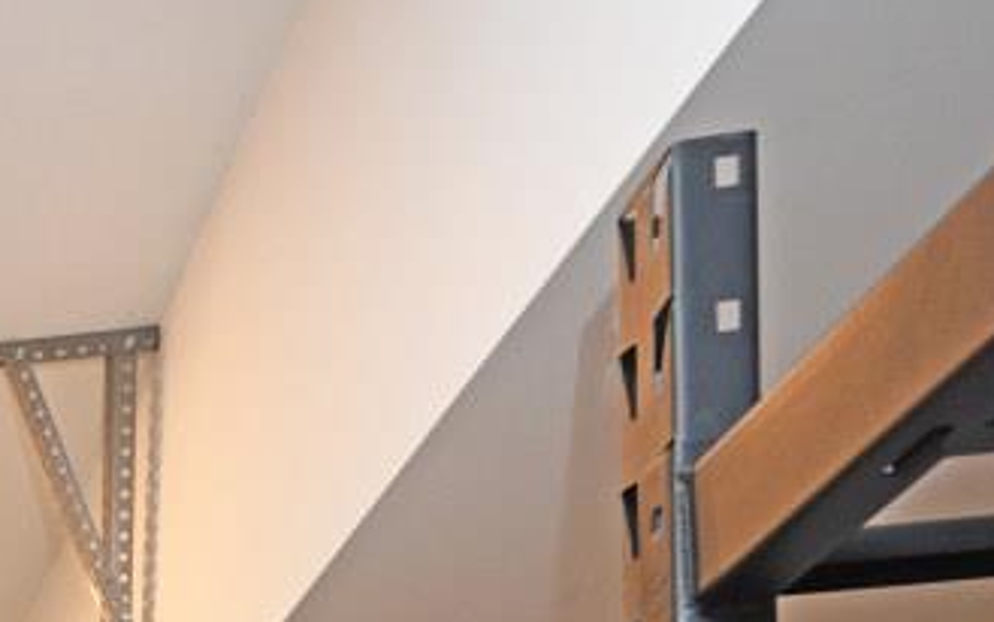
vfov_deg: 14.8
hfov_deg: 21.3
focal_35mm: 65
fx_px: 1762
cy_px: 1386
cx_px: -786
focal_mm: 14
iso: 500
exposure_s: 1/60
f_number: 4
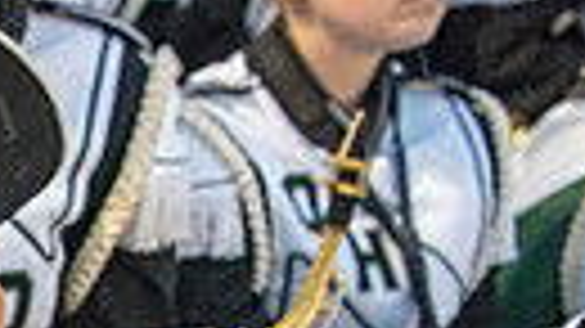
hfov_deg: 15.5
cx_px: -562
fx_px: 1737
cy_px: 600
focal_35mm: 112
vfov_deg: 10.2
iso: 2000
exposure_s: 1/320
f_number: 3.2
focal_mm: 24
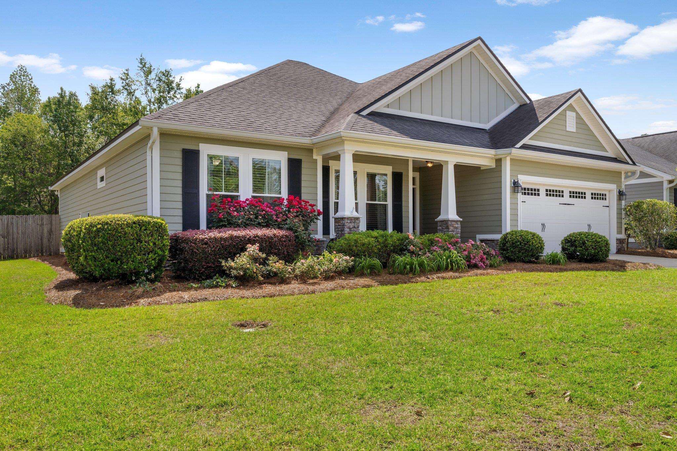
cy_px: 226
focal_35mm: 28
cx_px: 338
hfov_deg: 65.5
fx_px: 526
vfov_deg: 46.4
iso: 100
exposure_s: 1/13
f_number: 9
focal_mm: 28
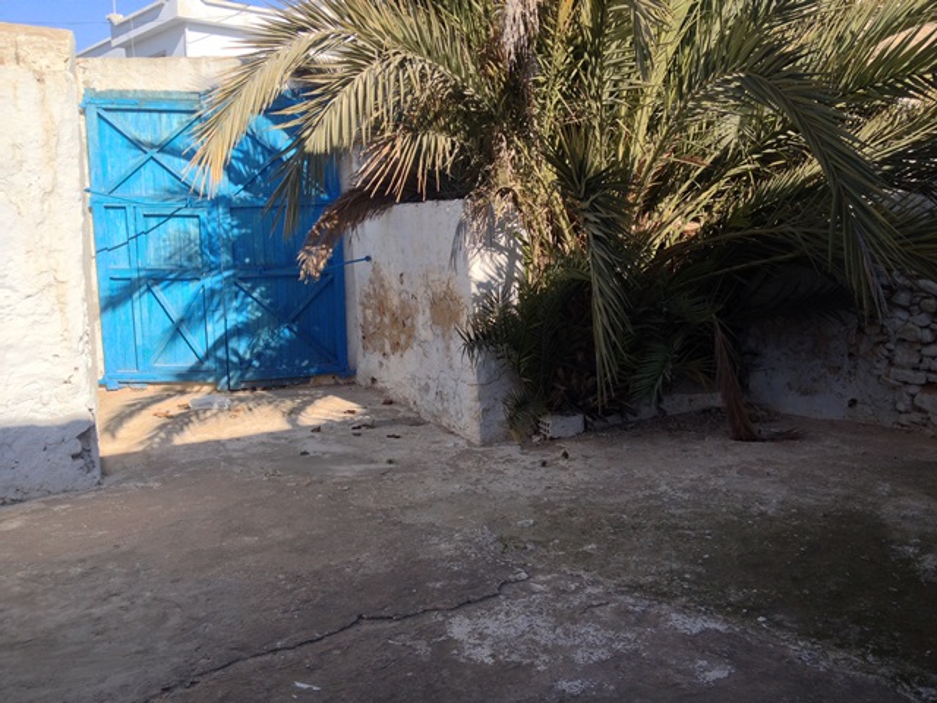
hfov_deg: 52.6
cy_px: 352
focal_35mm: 35
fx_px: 947
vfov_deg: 40.7
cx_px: 468
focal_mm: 4.28
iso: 50
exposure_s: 1/635
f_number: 2.4
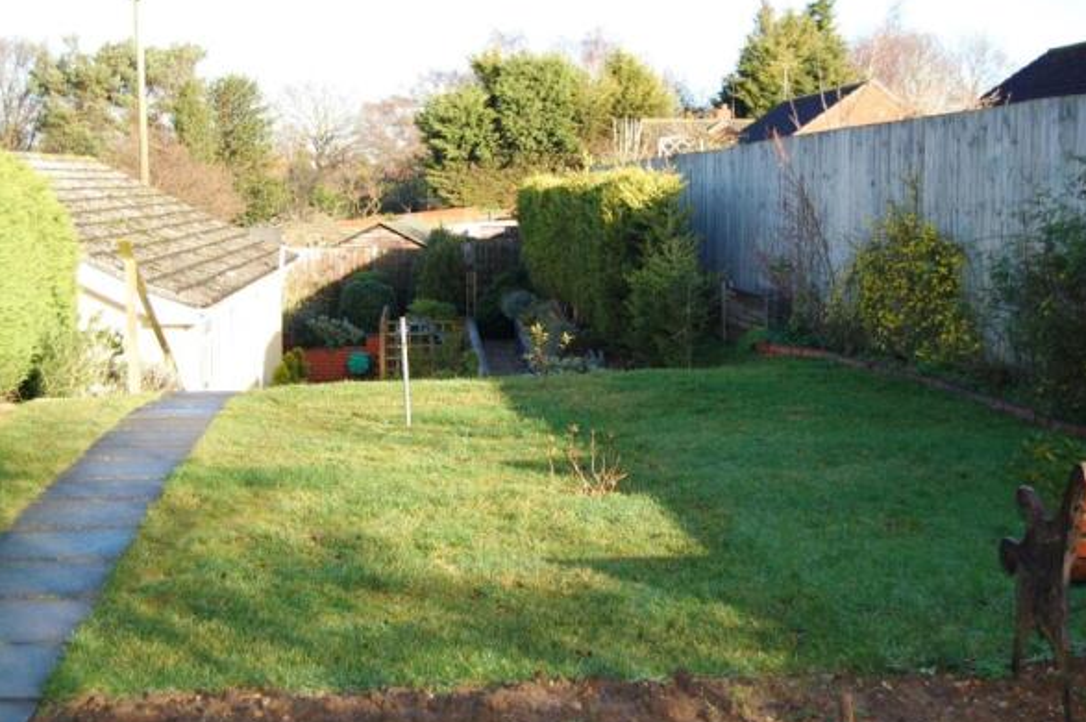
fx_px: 1718
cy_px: 350
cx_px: 487
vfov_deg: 23.7
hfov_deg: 35.1
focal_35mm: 57
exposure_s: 1/500
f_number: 5
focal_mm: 34
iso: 400
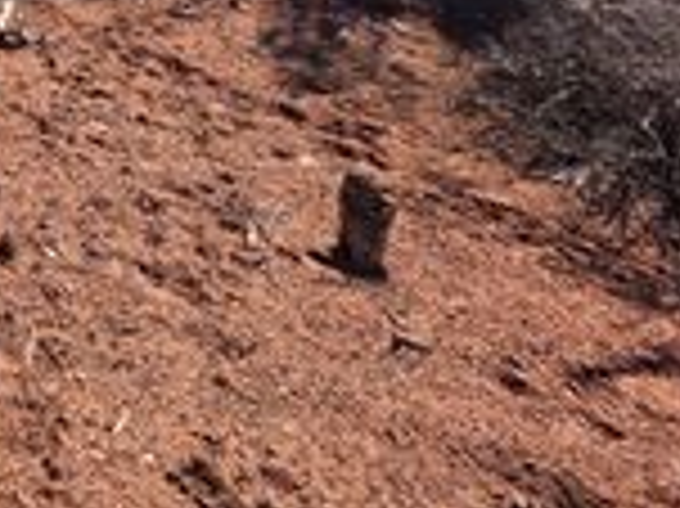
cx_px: -311
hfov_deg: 29.4
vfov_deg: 23.4
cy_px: -330
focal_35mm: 43
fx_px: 844
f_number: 1.9
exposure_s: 1/1690
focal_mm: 2.2
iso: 40
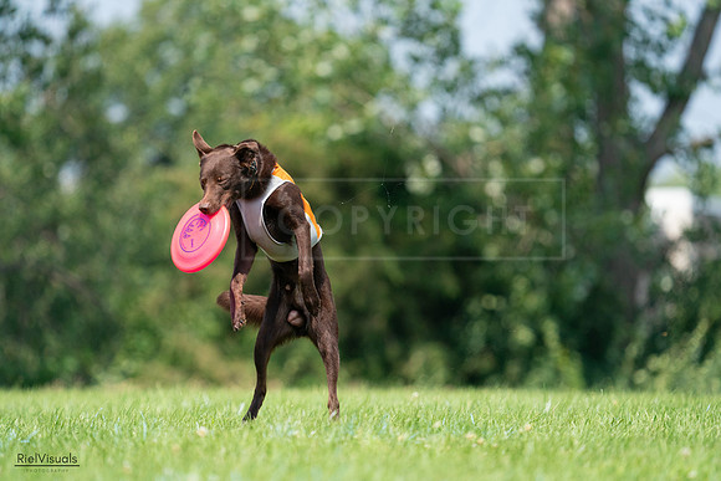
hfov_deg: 4.8
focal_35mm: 426
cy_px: 240
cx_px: 360
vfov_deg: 3.2
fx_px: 8533
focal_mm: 426
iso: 1600
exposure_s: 1/4000
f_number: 6.3
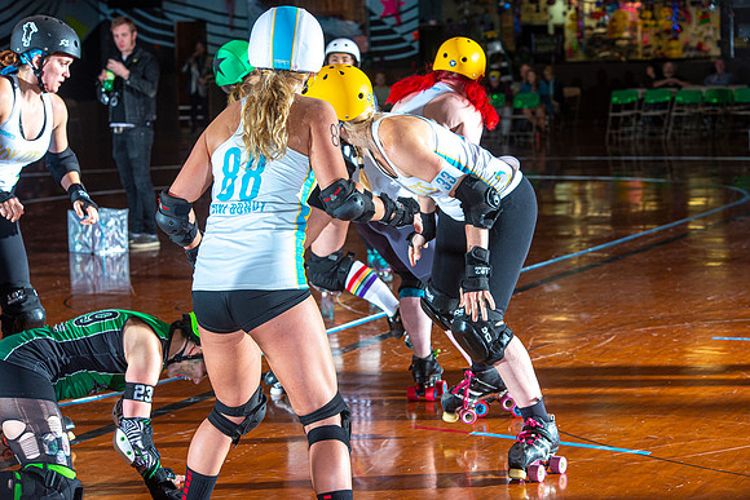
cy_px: 250
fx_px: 2084
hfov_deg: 20.4
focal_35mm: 100
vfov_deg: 13.7
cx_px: 375
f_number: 8
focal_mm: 100
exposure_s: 1/160
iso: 640
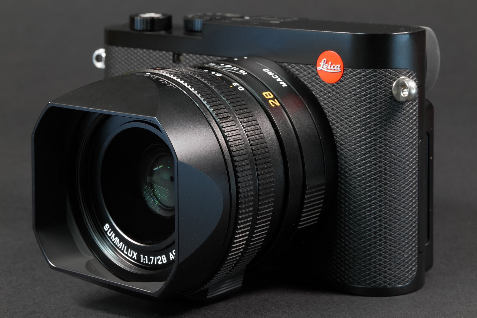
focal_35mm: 90
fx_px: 1193
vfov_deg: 15.2
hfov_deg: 22.6
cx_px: 238
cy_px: 159
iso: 800
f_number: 22
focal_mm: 90
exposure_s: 3
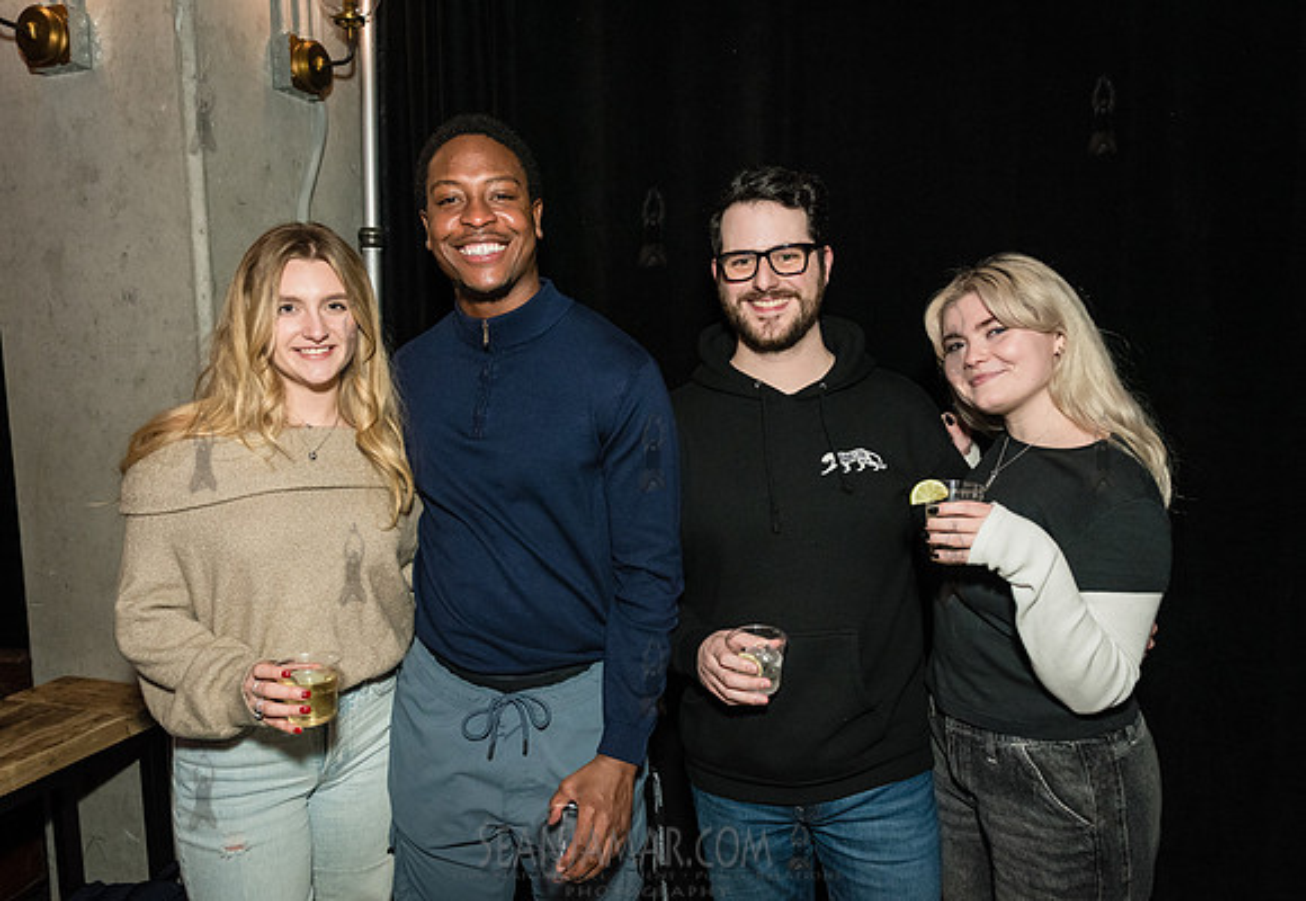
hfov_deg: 69.9
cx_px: 642
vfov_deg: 51.5
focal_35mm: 25
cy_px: 445
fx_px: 934
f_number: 4
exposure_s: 1/160
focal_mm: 24
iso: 4000
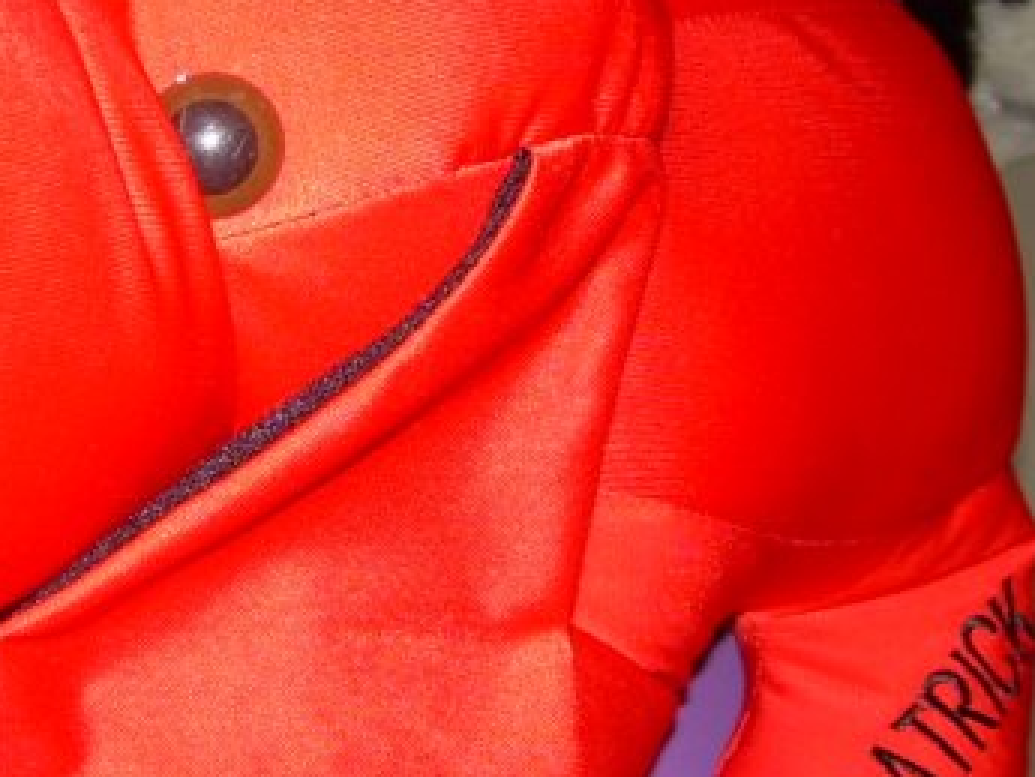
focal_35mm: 88
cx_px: 252
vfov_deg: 16.8
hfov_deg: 22.0
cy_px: 312
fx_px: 2632
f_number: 2.8
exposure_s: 1/60
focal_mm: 6.3
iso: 50
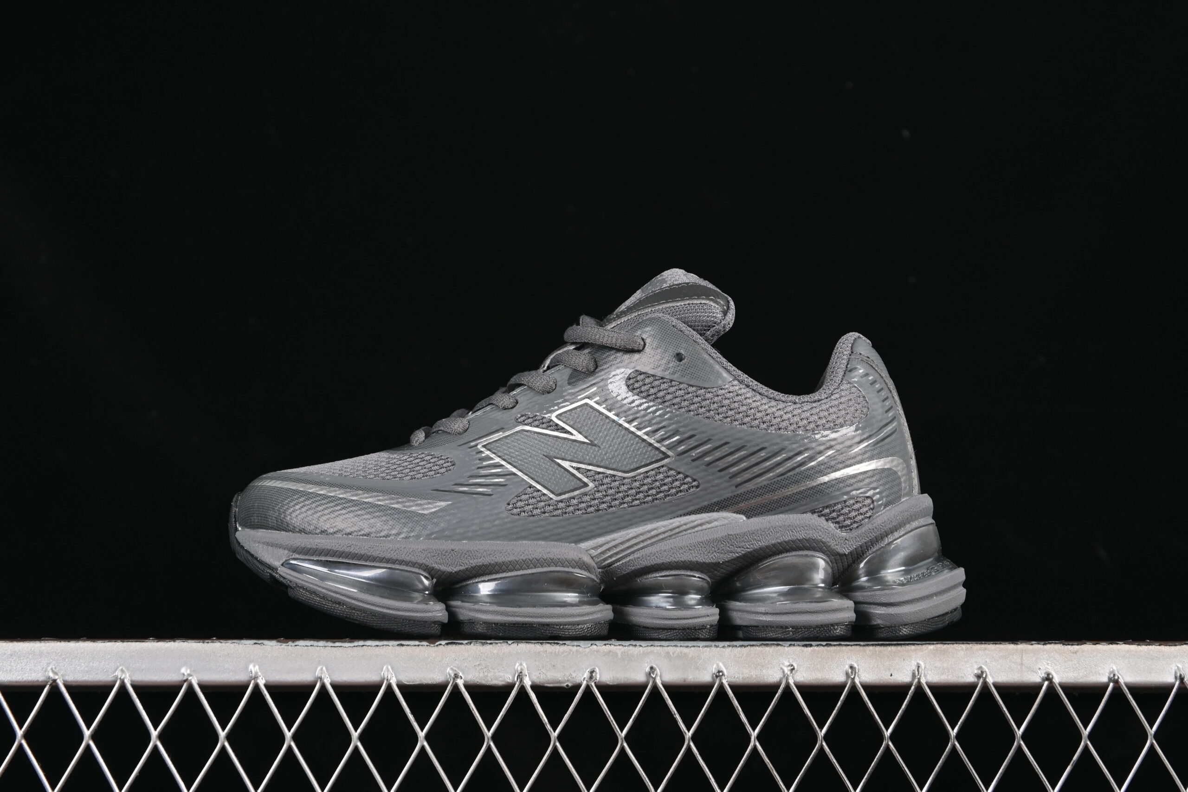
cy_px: 396
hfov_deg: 27.0
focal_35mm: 75
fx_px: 2475
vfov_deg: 18.2
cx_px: 594
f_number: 7.1
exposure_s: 1/80
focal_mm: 50
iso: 160
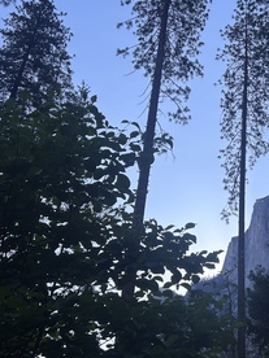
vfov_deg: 38.4
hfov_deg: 28.5
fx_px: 508
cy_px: 114
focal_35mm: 49
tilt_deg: +34.4
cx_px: 243
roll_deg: +0.8
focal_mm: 5.7
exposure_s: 1/1669
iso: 50
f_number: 1.5
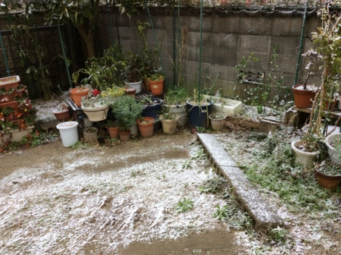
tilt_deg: -23.5
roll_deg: +0.1
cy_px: 128
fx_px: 315
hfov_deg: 56.9
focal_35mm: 32
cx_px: 170
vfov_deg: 44.0
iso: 32
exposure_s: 1/290
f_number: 2.4
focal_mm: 3.3
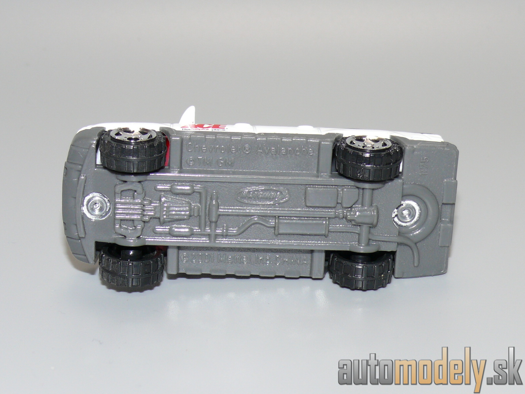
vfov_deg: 15.4
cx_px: 262
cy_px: 198
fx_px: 1456
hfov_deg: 20.4
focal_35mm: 96
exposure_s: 1/30
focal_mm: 12.8
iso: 100
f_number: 4
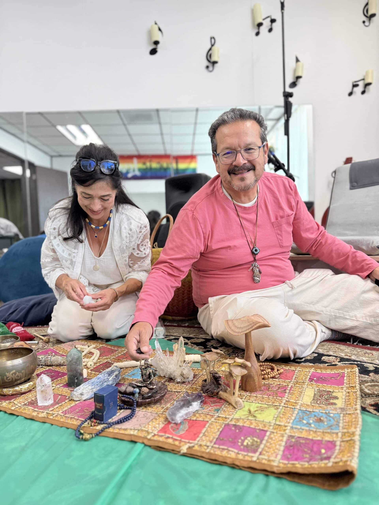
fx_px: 350
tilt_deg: -1.9
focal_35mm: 24
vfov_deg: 71.6
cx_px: 190
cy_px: 252
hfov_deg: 56.8
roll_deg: +1.8
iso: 200
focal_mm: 6.76
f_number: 1.78
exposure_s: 1/120
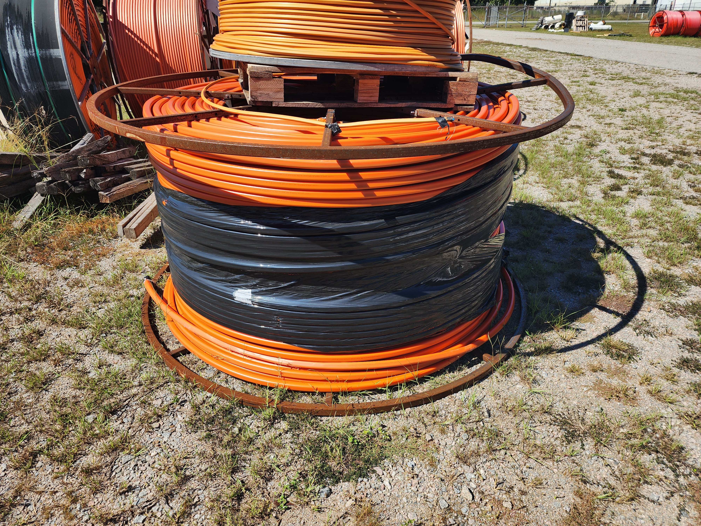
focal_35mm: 23
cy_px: 263
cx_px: 350
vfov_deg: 58.9
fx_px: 466
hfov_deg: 73.9
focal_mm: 6.4
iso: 12
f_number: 1.8
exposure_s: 1/703
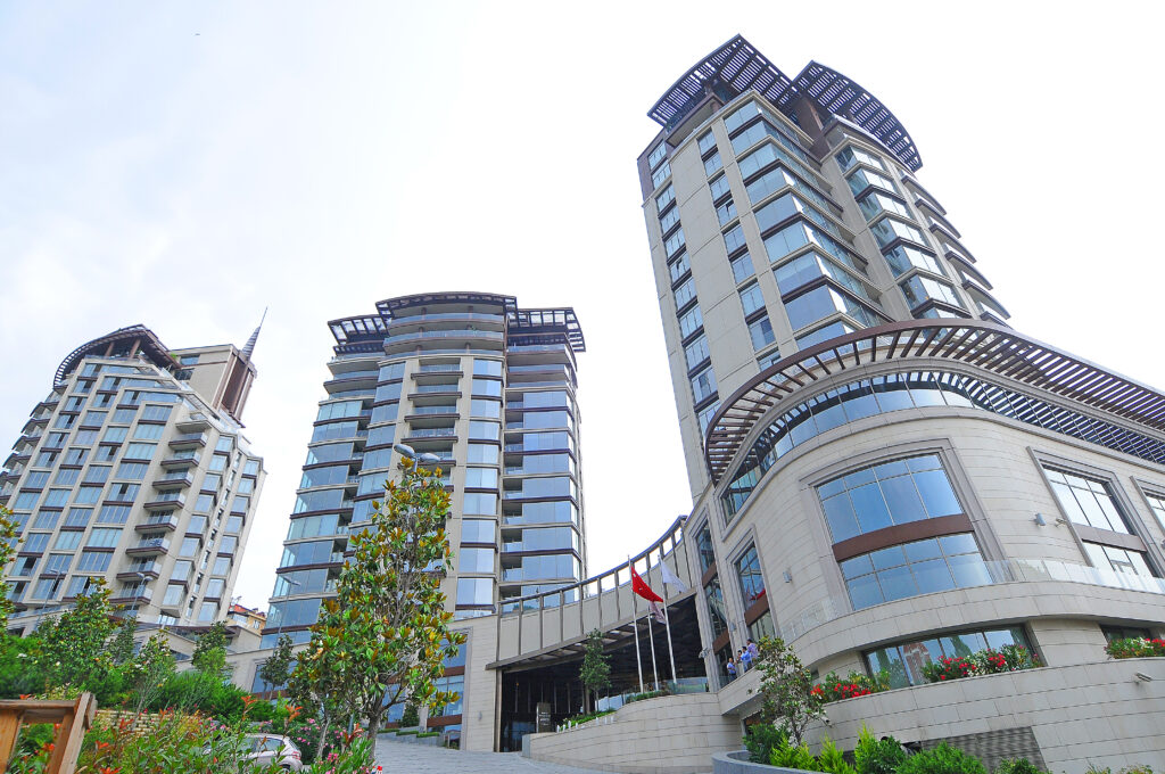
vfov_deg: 67.2
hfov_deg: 90.1
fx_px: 582
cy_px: 387
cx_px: 582
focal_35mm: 18
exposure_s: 1/80
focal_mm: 12
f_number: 10
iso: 400
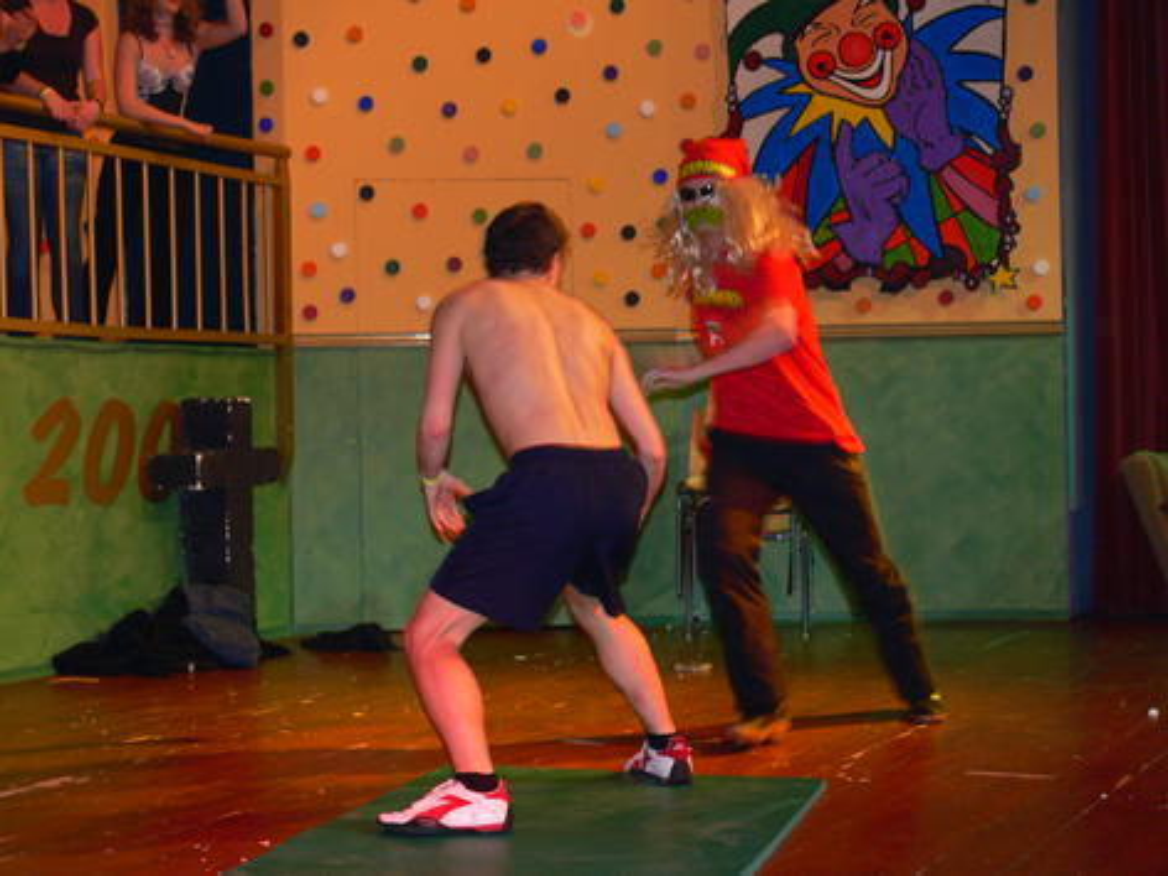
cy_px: 438
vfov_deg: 27.0
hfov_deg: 35.5
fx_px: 1822
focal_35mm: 54
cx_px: 584
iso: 100
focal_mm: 11.5
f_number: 2.8
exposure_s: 1/30
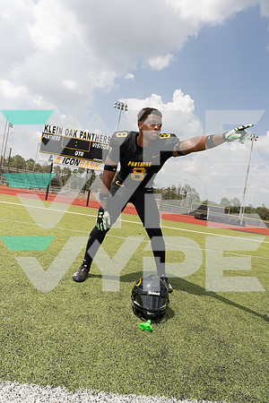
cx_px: 134
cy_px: 202
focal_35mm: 25
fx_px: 280
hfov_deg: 51.3
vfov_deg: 71.5
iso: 160
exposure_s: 1/250
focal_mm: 25
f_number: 11
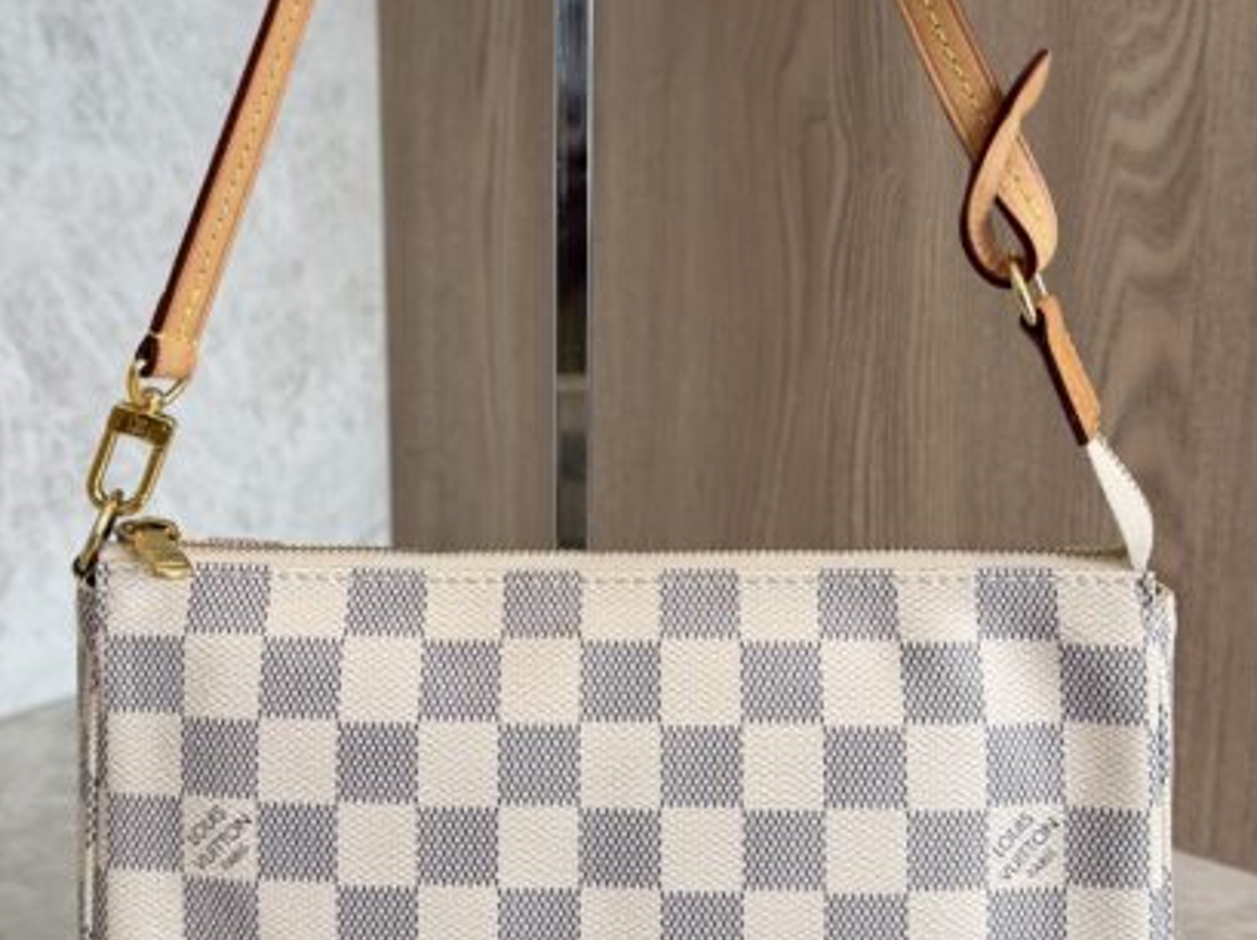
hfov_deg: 40.5
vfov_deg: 30.6
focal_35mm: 47
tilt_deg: -8.6
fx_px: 1705
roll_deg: -0.3
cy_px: 316
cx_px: 593
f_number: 1.78
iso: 100
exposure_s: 1/120
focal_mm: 6.76
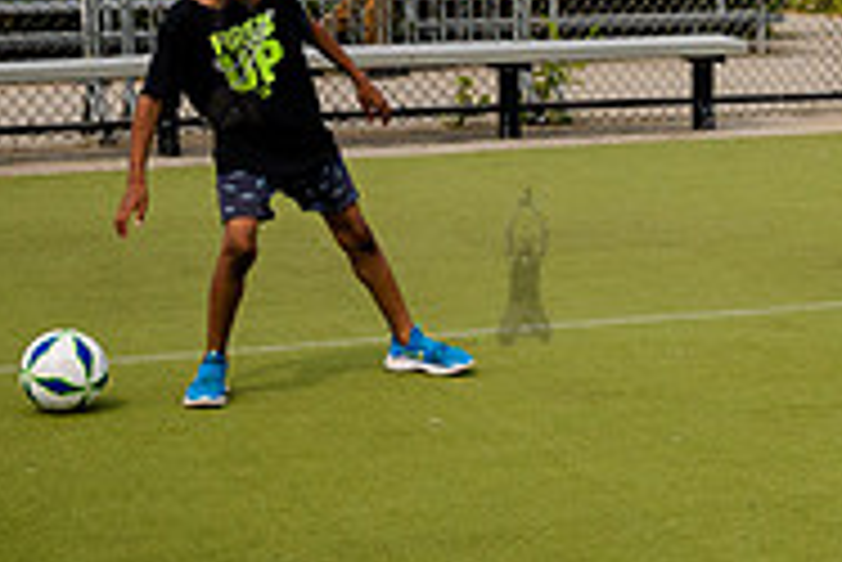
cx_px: 1125
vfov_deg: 10.3
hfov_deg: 14.7
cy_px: 100
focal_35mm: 133
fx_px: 3113
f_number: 4
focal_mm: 38
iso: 250
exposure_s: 1/2500
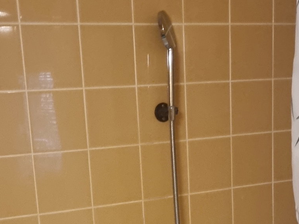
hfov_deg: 28.9
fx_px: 579
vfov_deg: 21.1
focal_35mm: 67
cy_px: 231
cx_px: 117
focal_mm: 6.7
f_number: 1.8
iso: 800
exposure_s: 1/50
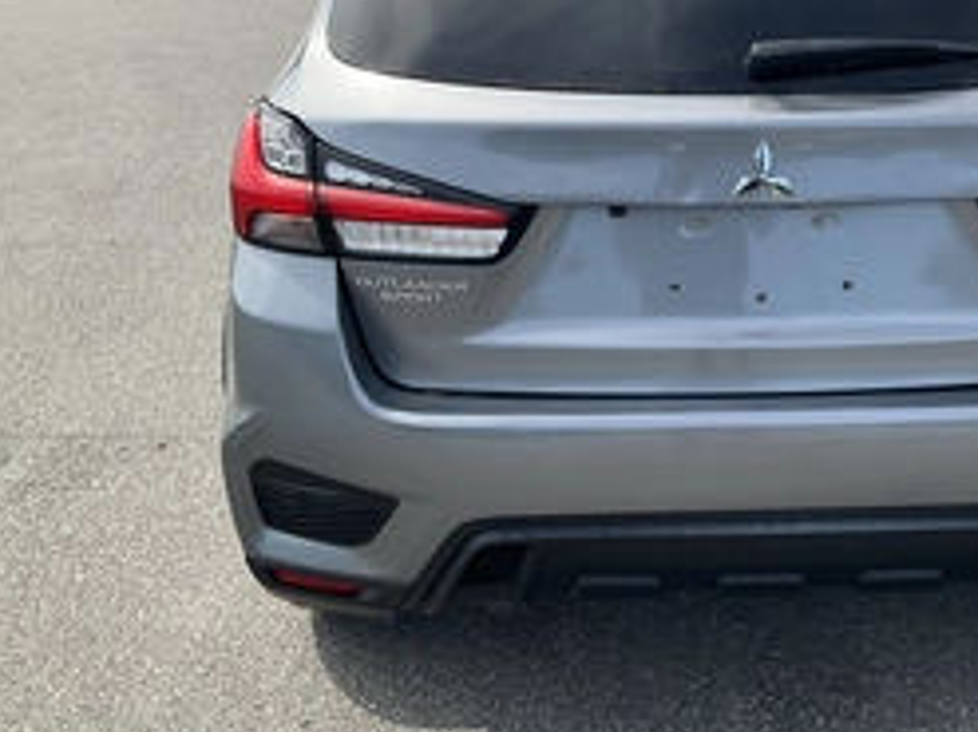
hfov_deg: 39.2
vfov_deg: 30.5
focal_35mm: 47
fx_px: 1327
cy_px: 214
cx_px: 748
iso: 25
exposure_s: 1/855
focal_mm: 3
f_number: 1.8
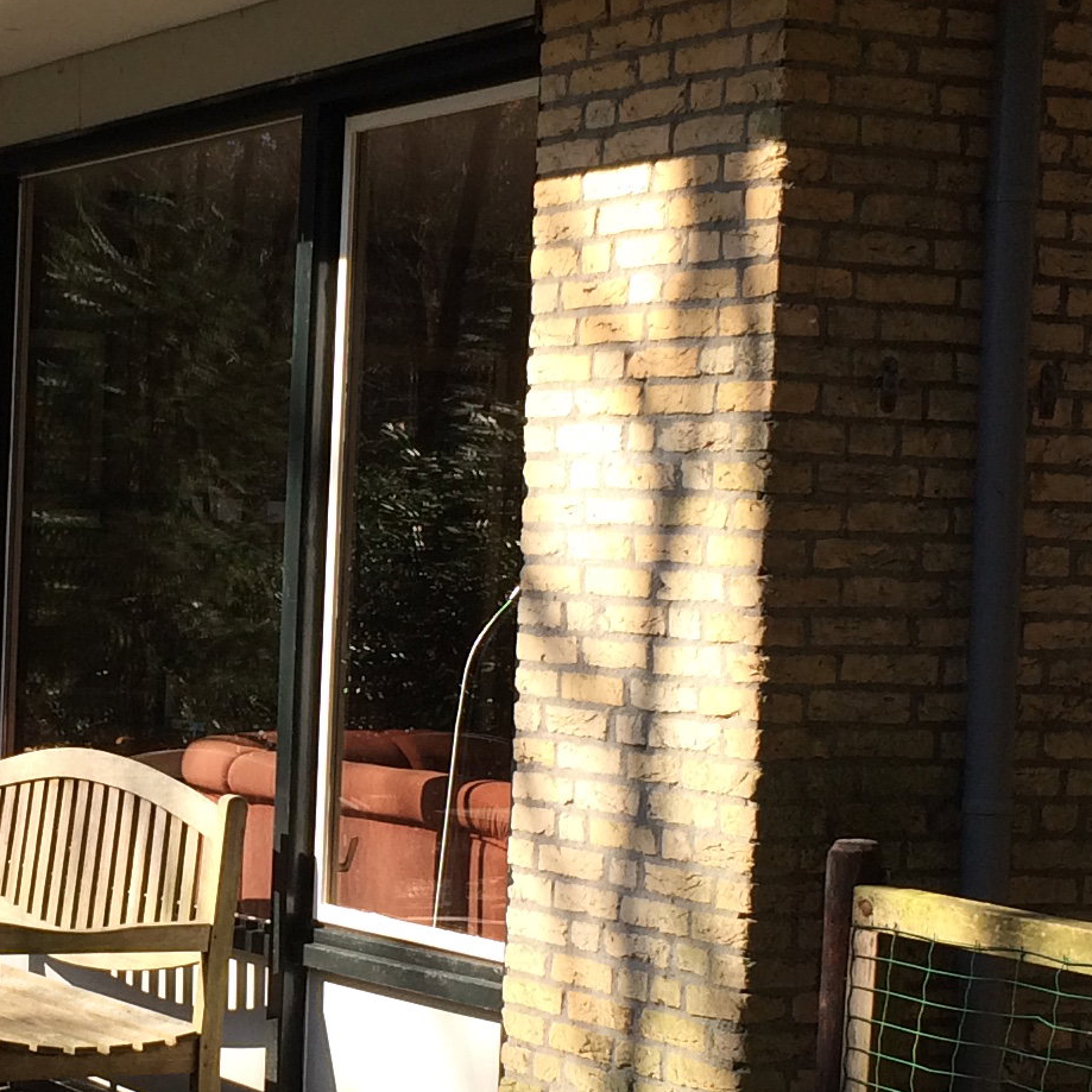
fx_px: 3248
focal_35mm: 91
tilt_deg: -3.3
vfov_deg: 19.0
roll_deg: -1.4
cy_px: 774
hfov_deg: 18.8
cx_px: 150
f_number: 2.2
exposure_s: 1/631
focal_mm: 4.15
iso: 32
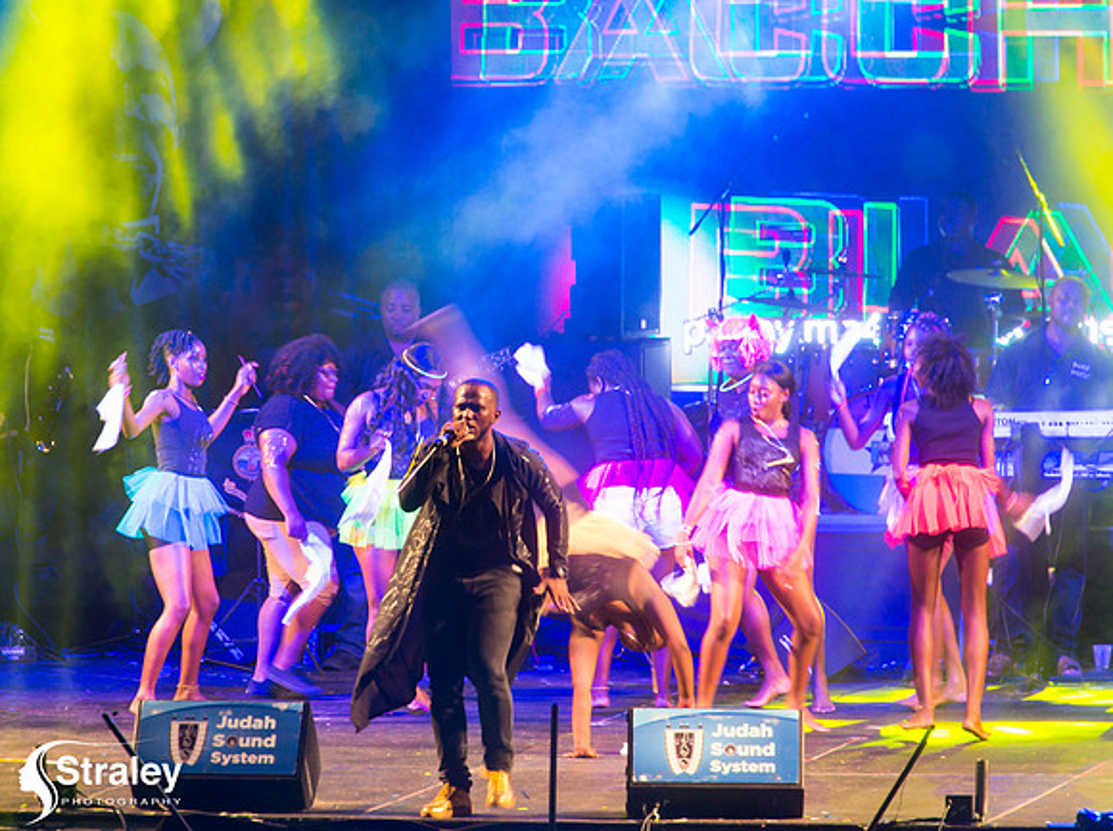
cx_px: 509
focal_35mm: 429
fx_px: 13768
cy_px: 429
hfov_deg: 4.6
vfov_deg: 3.5
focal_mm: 340
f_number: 5.6
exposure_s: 1/60
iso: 2500
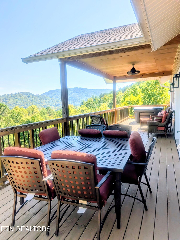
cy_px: 120
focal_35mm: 24
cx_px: 90
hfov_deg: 56.9
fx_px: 166
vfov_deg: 71.5
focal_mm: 6.9
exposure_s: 1/1103
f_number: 1.68
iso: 23
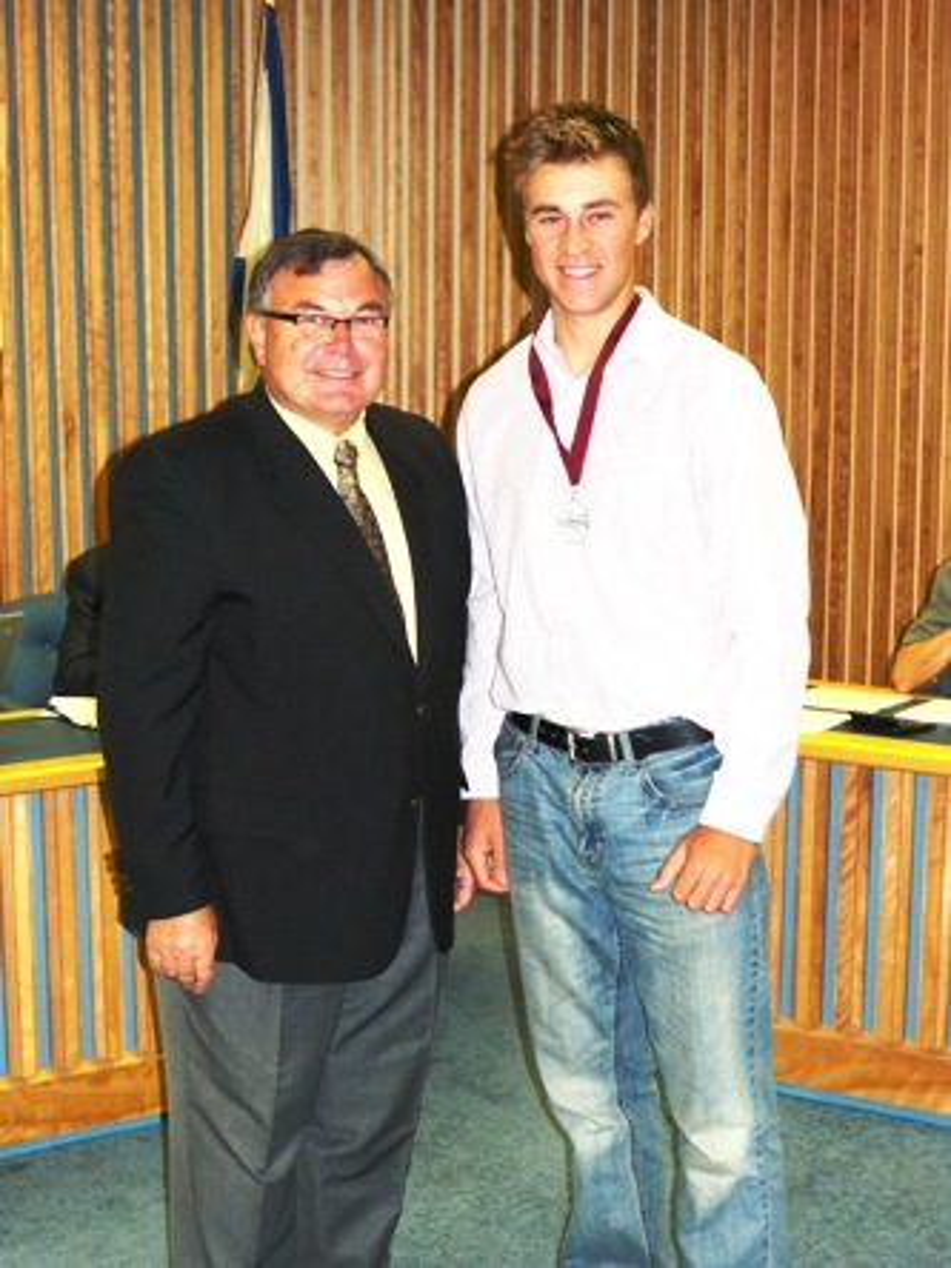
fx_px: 2308
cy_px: 634
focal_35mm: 63
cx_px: 476
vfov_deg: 30.7
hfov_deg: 23.3
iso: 261
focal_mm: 13.6
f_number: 4.1
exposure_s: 1/60
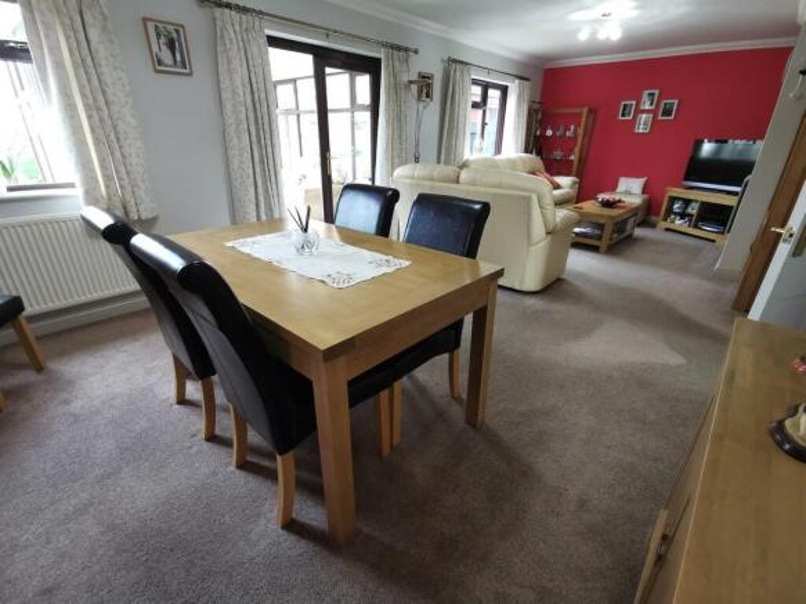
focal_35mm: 17
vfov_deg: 74.7
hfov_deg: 91.0
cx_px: 403
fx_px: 396
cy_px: 302
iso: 500
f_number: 2.2
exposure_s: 1/25
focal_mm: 2.26
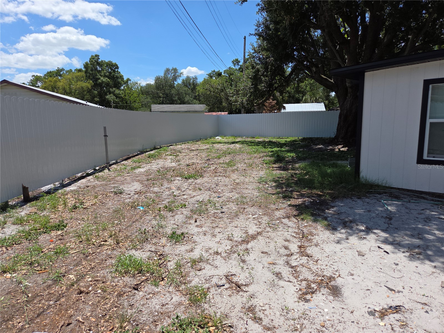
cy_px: 166
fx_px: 295
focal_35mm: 23
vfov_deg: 58.9
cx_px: 222
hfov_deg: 73.9
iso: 25
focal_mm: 5.4
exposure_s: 1/1765
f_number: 1.8
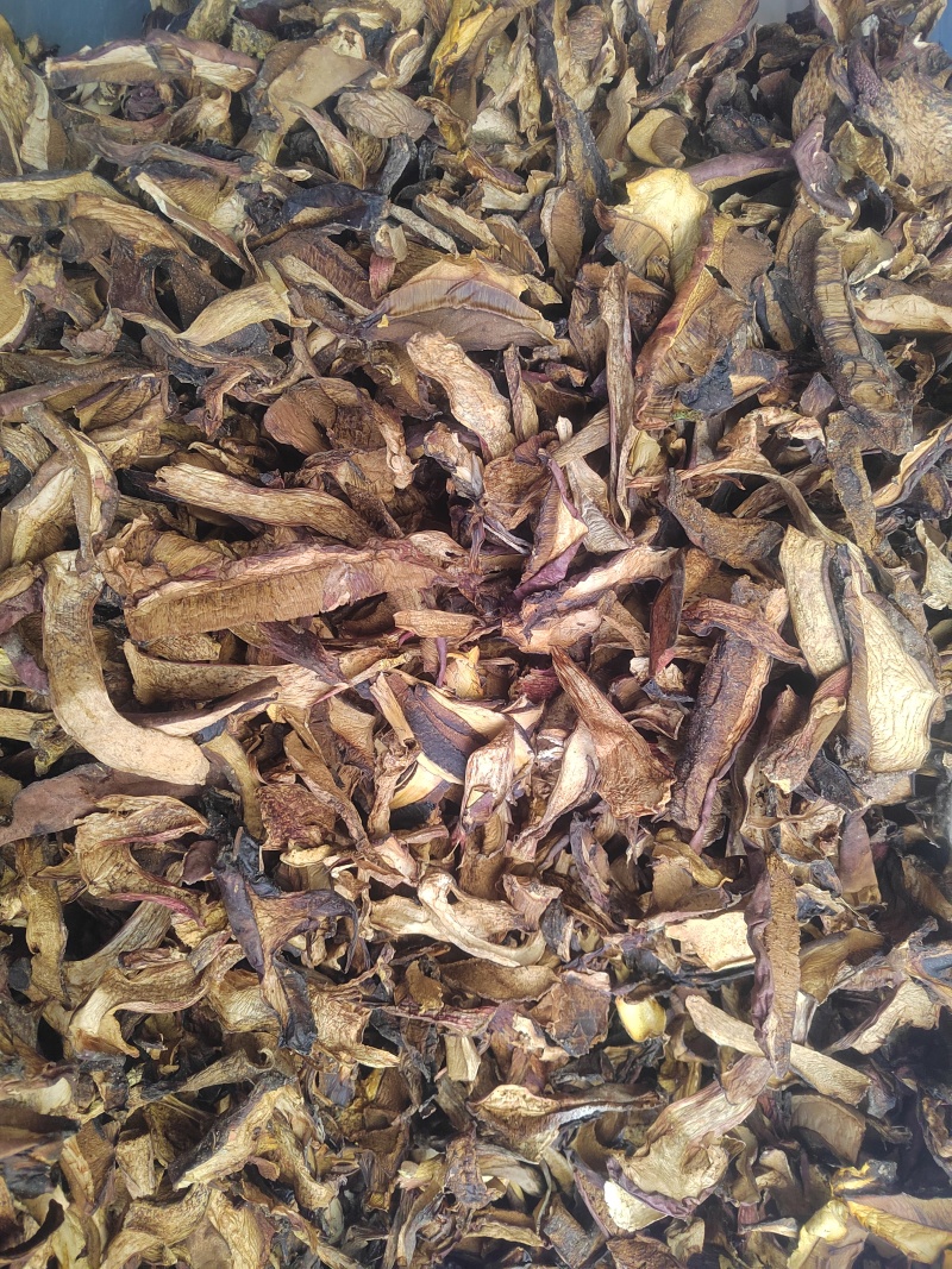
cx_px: 476
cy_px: 634
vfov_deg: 73.9
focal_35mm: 23
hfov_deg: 58.9
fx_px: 844
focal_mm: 5.52
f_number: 1.9
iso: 1572
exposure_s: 1/100
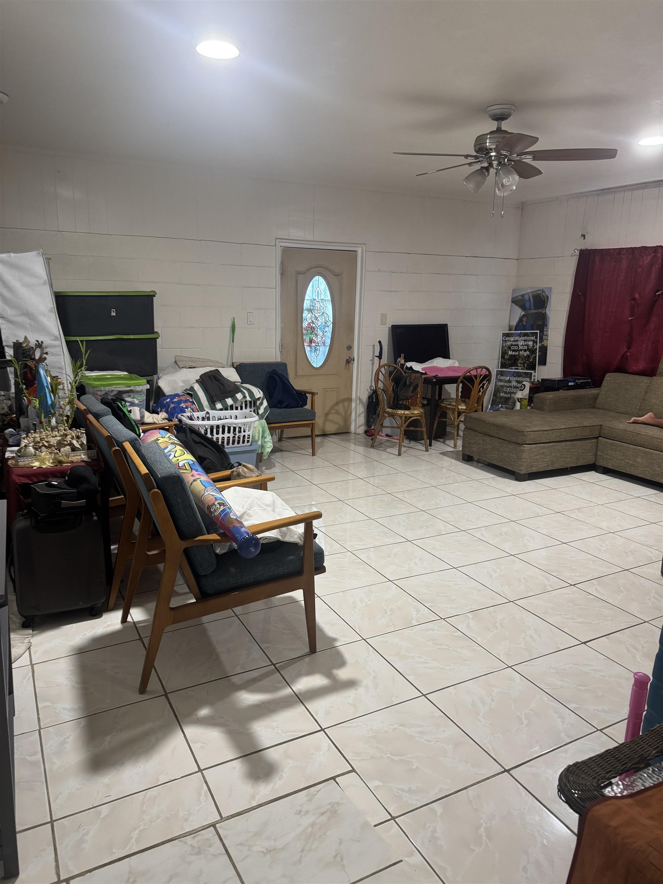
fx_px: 613
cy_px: 442
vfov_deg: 71.6
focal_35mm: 24
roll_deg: -1.6
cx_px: 332
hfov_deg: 56.8
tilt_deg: -11.3
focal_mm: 6.76
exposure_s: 1/60
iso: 250
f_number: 1.78
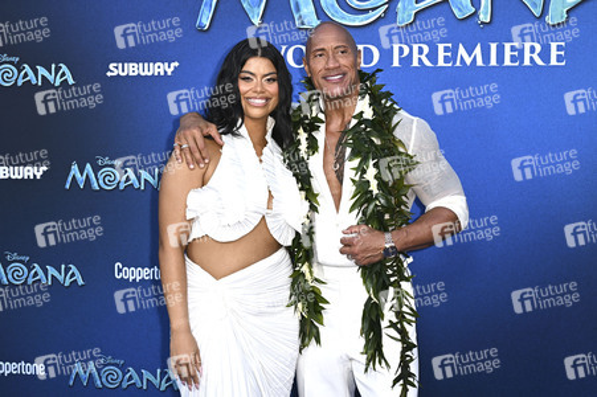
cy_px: 198
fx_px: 829
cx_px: 298
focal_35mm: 50
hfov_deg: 39.6
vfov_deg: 27.0
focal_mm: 50
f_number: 6.3
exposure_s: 1/250
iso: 1000
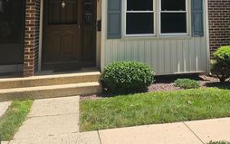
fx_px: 301
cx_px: 172
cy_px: -18
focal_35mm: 48
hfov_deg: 40.6
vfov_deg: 24.9
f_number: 1.7
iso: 10
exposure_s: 1/437
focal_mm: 6.3
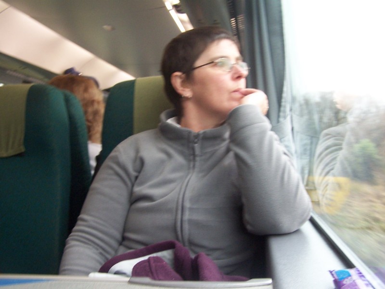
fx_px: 423
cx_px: 192
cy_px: 144
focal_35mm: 38
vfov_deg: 37.7
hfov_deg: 49.0
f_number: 2.8
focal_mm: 6.3
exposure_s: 1/30
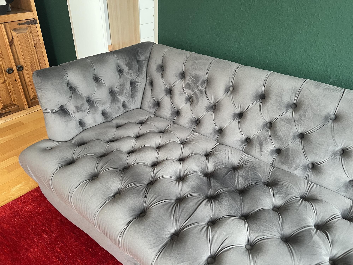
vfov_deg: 53.1
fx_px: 265
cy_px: 132
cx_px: 176
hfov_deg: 67.3
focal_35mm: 26
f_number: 1.5
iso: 320
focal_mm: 5.7
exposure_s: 1/60
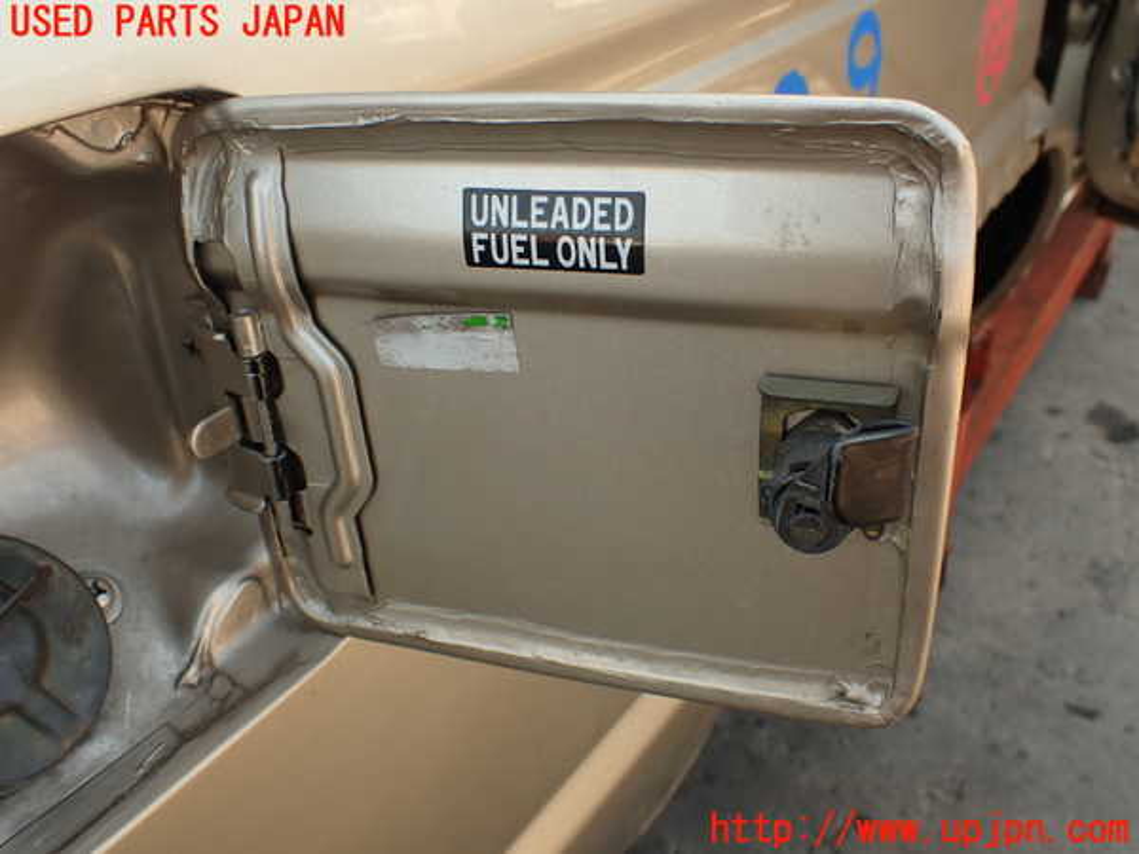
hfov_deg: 56.8
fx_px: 1053
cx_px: 570
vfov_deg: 44.2
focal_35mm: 32
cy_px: 427
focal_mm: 5.79
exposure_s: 1/160
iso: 100
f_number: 3.2
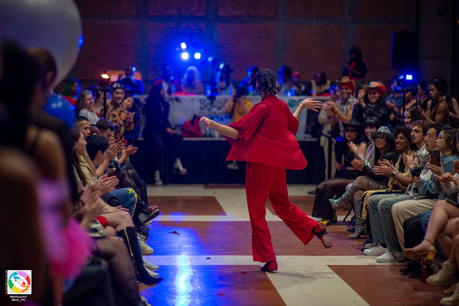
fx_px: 1084
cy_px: 153
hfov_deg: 23.9
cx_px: 230
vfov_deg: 16.1
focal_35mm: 85
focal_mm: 85
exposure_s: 1/320
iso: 450
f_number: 1.4
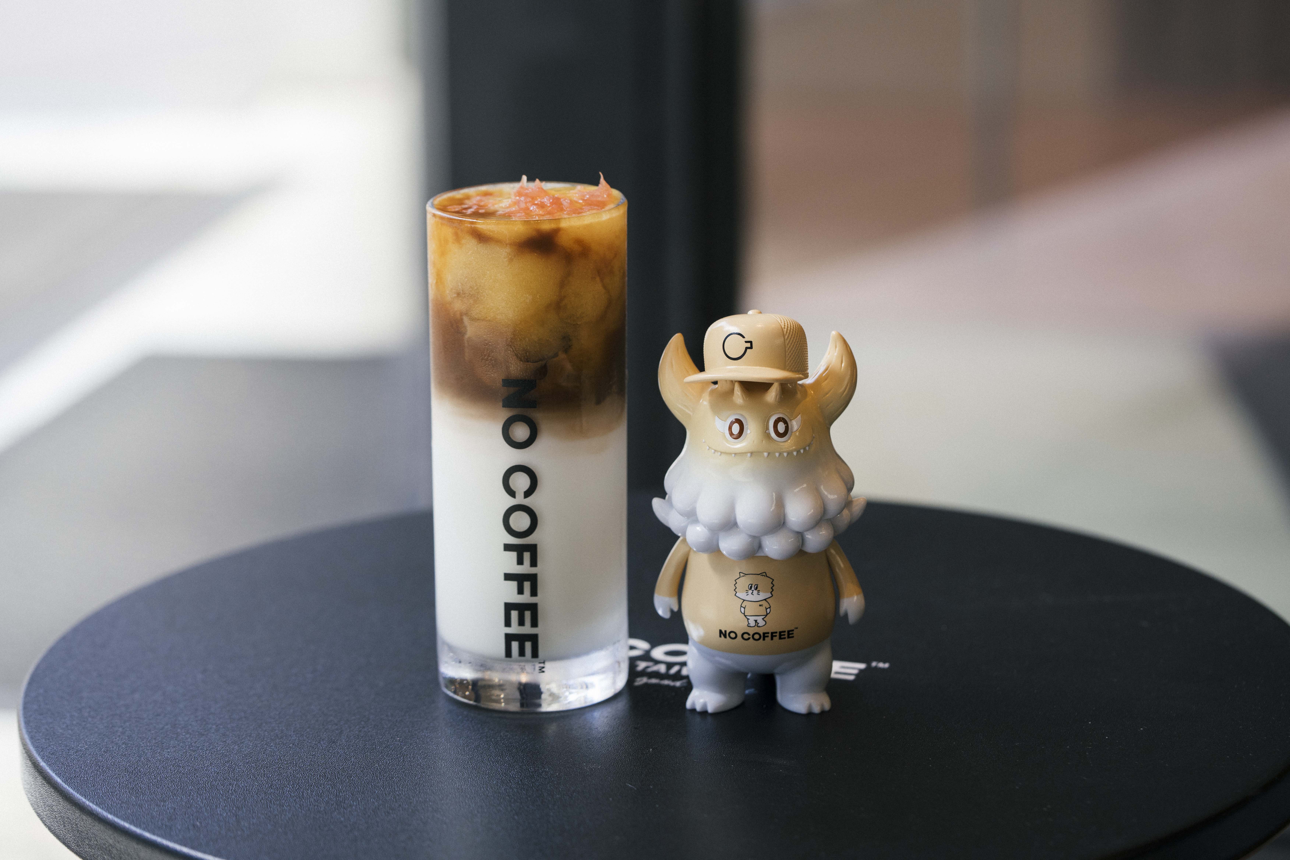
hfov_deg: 22.6
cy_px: 430
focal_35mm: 90
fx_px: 3225
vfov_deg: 15.2
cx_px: 645
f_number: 4.5
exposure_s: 1/250
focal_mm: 90
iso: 800
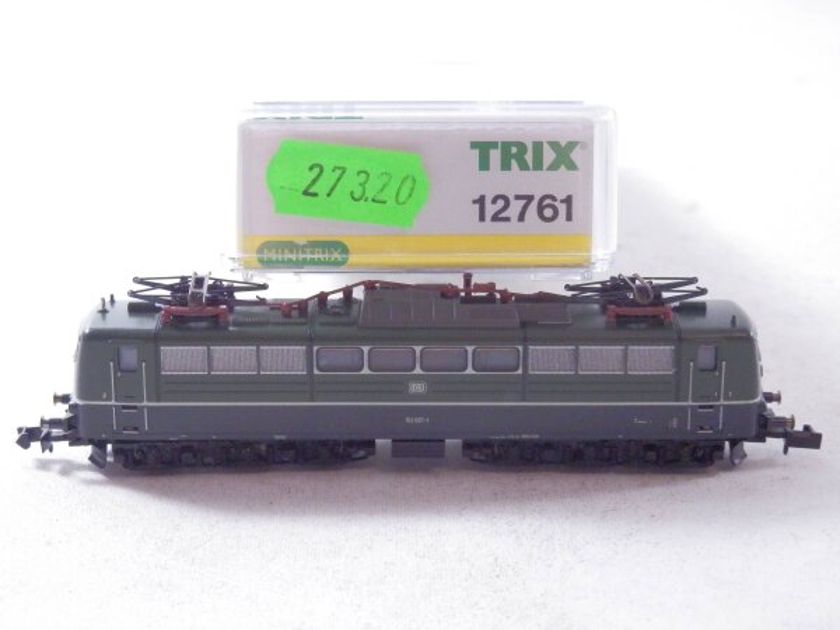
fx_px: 1602
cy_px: 315
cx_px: 420
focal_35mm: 66
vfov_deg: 22.3
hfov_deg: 29.4
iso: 1600
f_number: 4.4
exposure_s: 1/160
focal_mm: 11.9
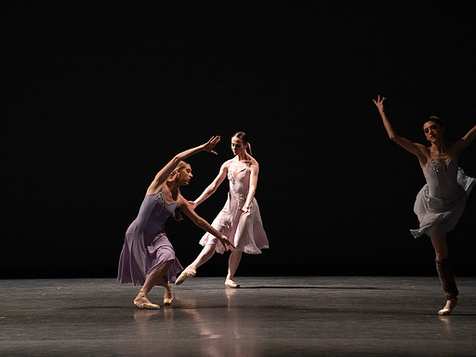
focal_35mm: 218
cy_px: 178
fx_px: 2998
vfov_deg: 6.8
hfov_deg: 9.1
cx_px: 230
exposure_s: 1/400
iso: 12800
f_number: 5.6
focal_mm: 200
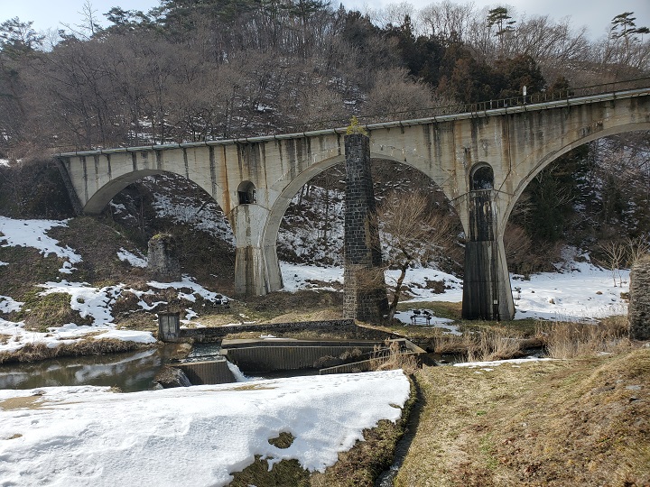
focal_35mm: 26
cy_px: 244
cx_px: 325
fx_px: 488
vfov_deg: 53.1
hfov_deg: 67.3
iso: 50
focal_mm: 4.3
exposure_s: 1/1853
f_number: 2.4
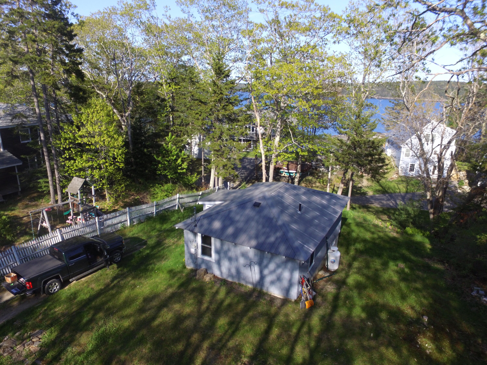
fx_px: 281
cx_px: 244
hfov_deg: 81.7
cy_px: 182
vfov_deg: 66.0
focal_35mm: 20
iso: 100
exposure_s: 1/619
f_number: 2.8
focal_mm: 3.61
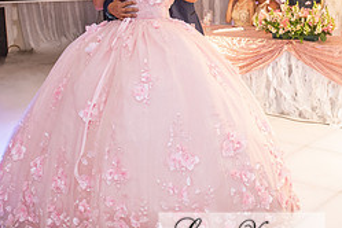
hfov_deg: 35.1
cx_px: 242
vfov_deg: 23.5
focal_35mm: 56
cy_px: 23
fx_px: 532
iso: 1250
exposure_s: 1/160
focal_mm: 24
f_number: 3.5
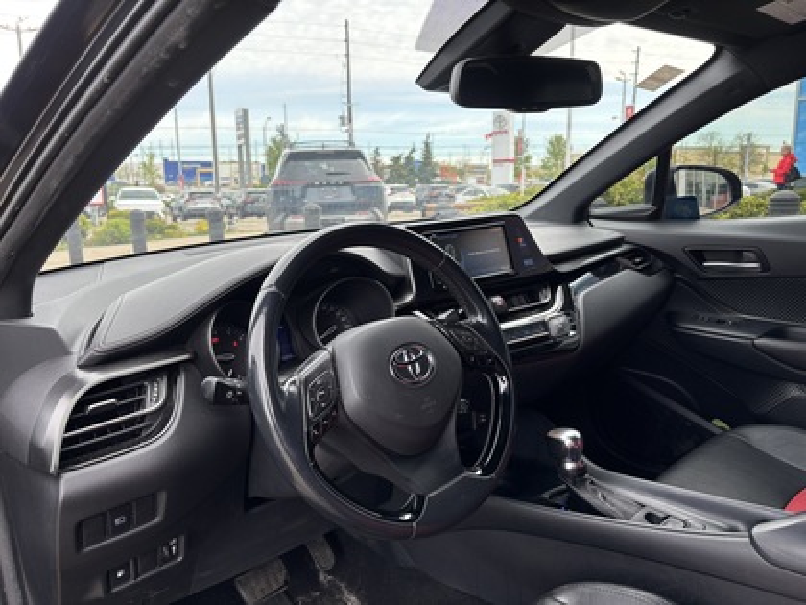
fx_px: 605
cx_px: 403
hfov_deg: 67.3
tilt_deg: -10.9
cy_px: 302
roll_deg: +0.1
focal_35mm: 26
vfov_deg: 53.1
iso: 50
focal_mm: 5.96
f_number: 1.6
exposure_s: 1/363
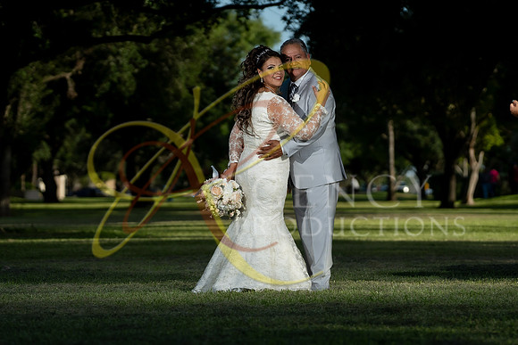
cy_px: 105
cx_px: 310
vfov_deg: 8.9
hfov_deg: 13.3
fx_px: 2219
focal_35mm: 154
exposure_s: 1/5000
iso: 320
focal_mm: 98
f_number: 2.8
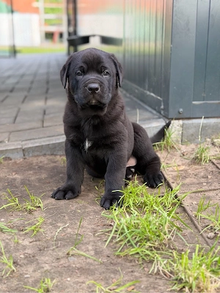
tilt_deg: -14.2
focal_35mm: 48
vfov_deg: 39.7
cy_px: 146
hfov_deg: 30.3
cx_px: 110
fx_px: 407
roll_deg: -0.7
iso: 80
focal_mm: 6.76
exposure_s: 1/179
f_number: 1.78
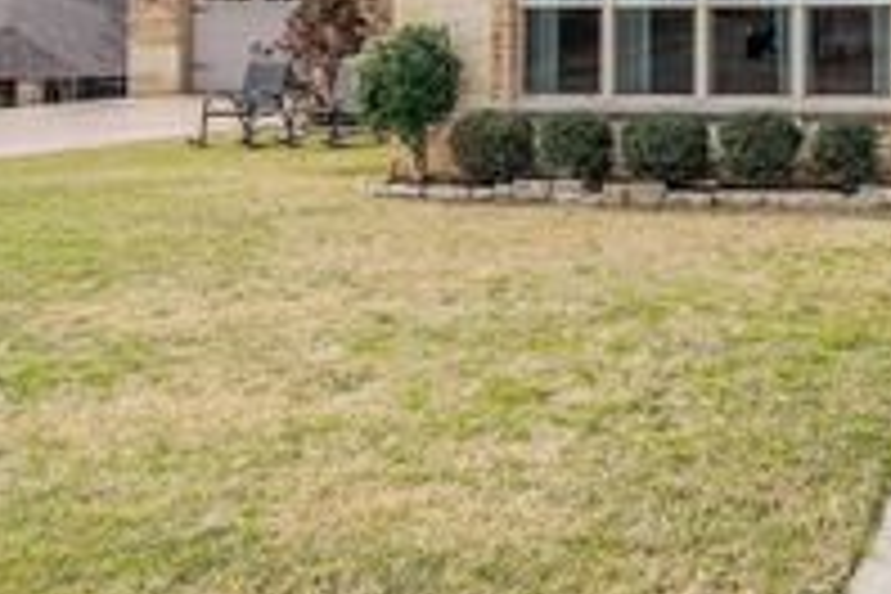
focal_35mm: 48
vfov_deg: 26.7
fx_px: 1188
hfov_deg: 36.1
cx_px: 936
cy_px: 11
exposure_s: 1/1000
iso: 800
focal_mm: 19
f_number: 8
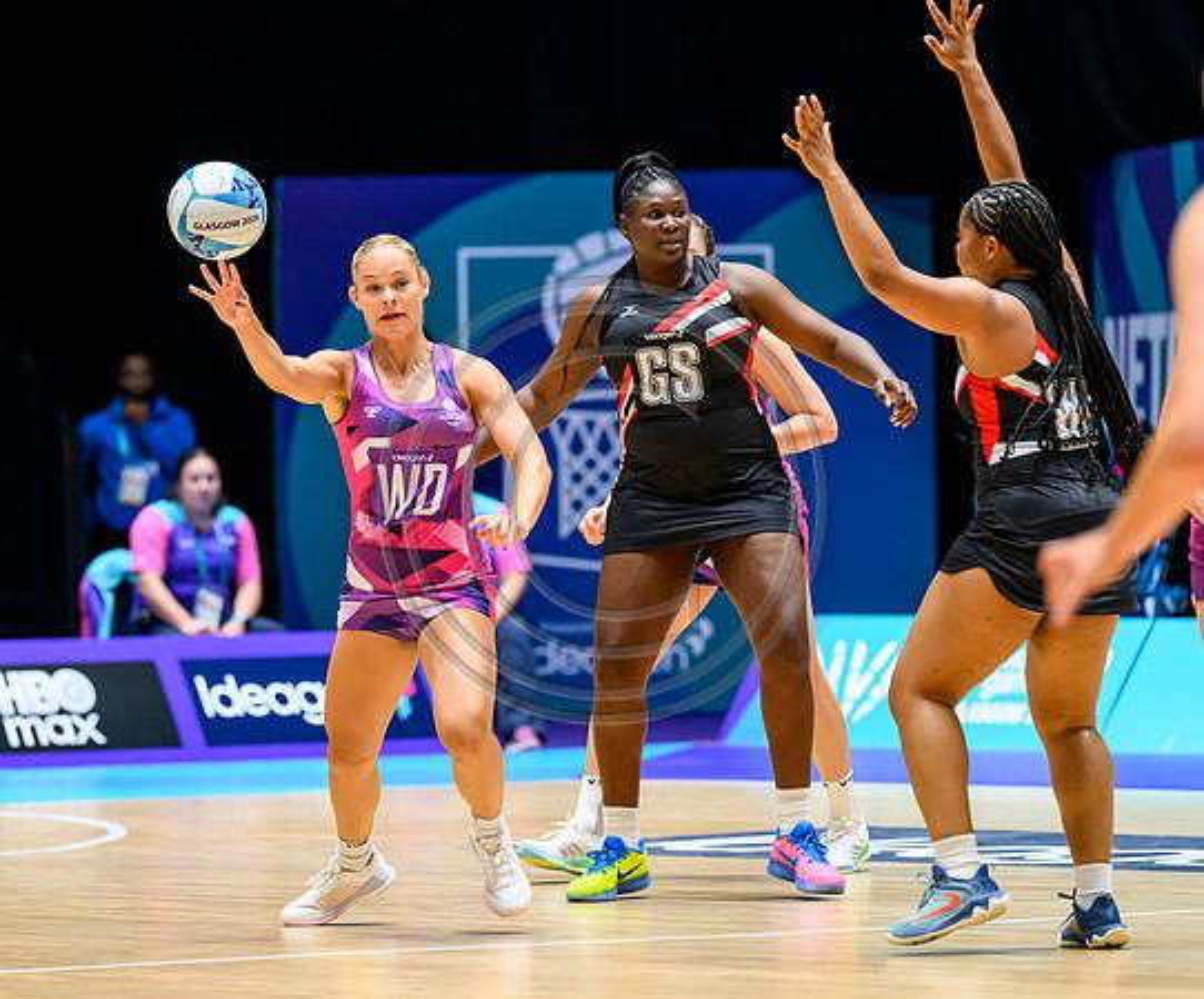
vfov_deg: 5.7
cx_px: 427
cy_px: 591
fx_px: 10017
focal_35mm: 277
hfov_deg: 6.9
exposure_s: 1/1600
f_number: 3.5
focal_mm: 200
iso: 3200
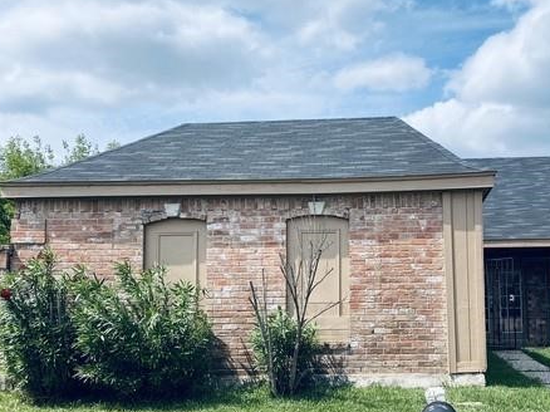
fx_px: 603
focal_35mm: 38
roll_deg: +1.6
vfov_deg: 37.3
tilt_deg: +3.2
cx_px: 382
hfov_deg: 47.9
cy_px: 269
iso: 32
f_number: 1.8
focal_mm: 4.25
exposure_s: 1/4274
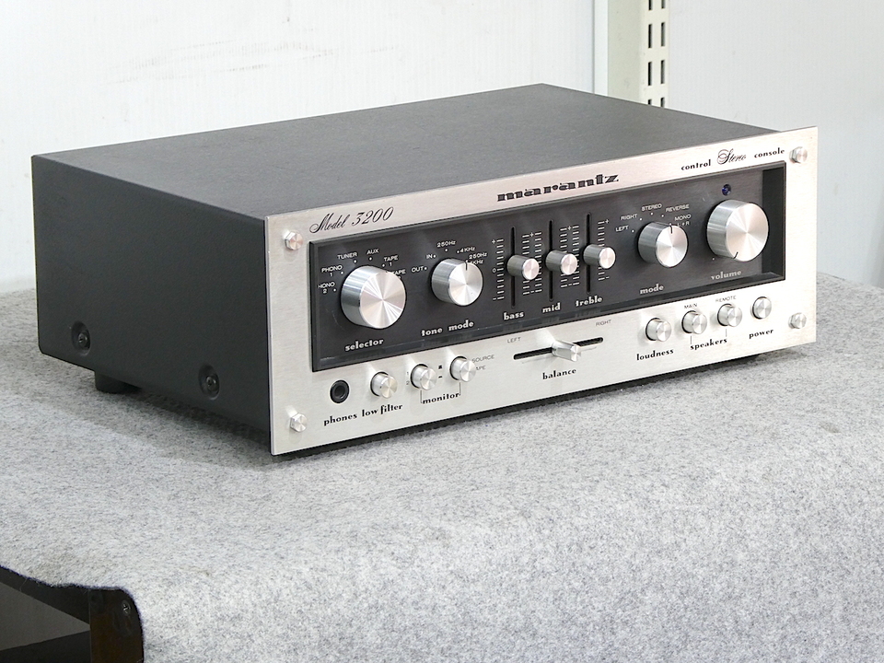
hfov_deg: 13.8
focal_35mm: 143
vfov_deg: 10.4
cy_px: 332
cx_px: 442
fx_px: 3652
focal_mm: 25.6
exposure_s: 1/13
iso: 200
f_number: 5.4
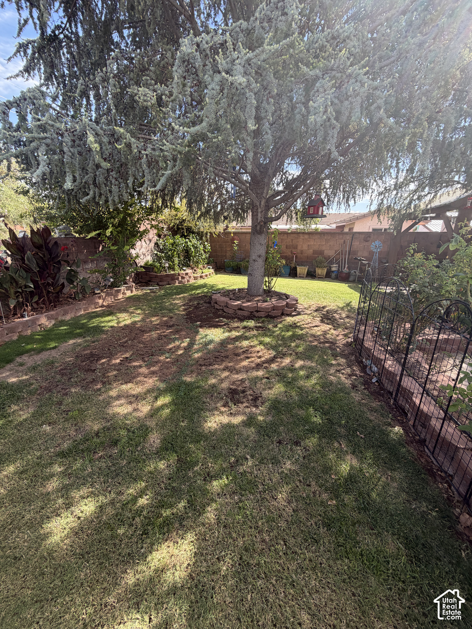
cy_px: 314
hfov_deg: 85.7
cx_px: 236
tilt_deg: -15.2
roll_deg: +0.1
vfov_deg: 102.1
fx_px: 255
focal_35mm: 14
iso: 40
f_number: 2.2
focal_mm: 2.22
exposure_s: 1/231
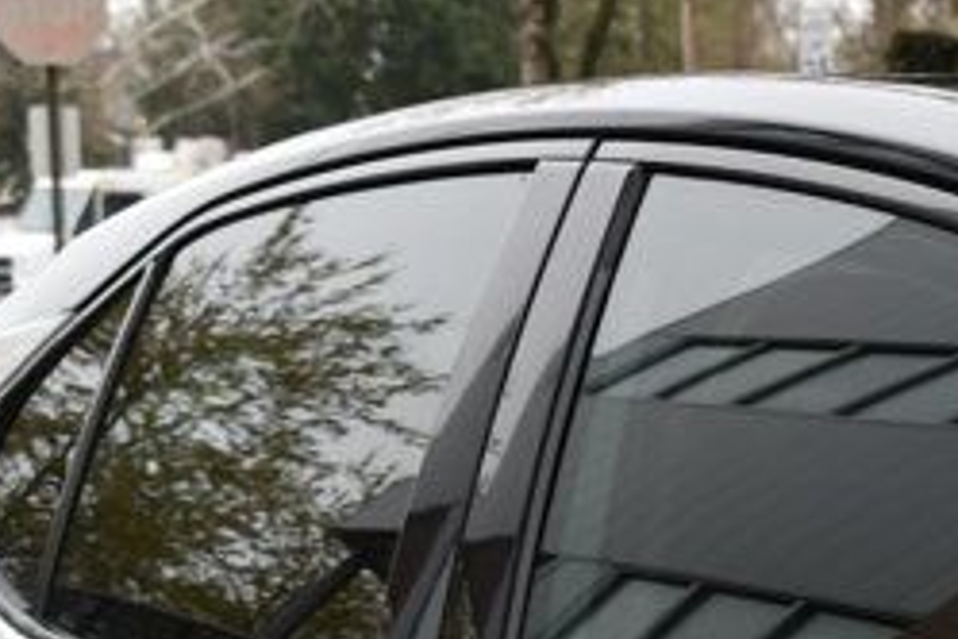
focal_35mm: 118
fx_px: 3140
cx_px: 931
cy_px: 756
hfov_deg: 17.0
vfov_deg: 11.4
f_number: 5
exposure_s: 1/250
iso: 400
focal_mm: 31
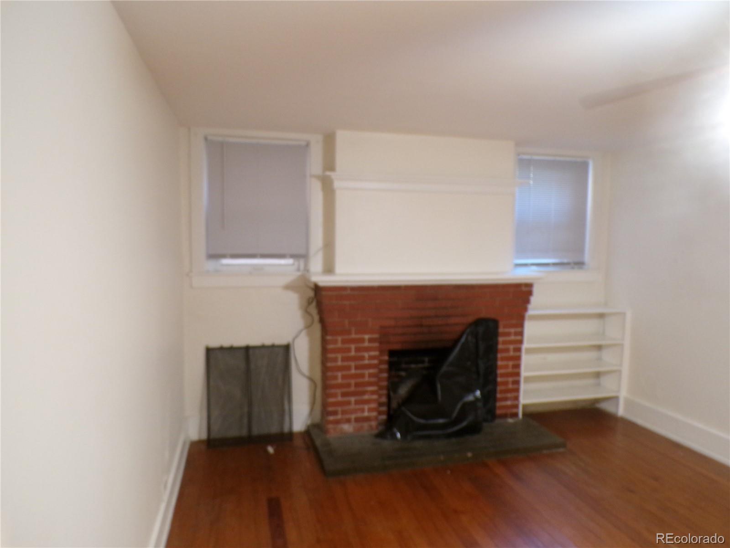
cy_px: 274
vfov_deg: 56.8
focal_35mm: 24
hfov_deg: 71.6
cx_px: 365
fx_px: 506
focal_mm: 4.3
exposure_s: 1/17
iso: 395
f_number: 3
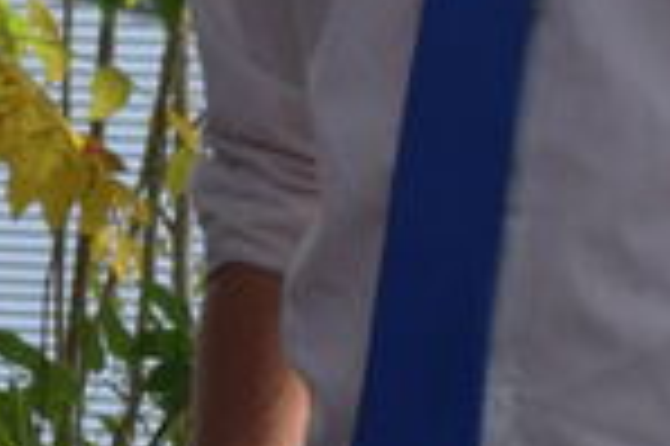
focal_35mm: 524
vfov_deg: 2.6
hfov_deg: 3.9
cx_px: -546
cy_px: -302
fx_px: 9745
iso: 400
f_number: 8
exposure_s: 1/250
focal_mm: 55
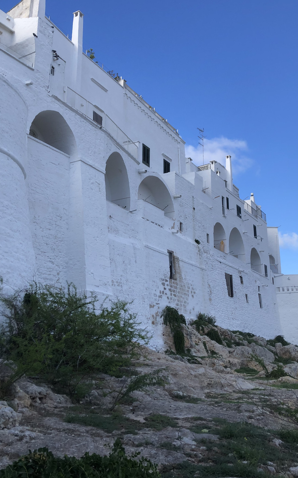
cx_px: 143
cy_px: 226
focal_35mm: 34
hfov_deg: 37.3
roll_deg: -0.6
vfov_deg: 56.7
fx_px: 442
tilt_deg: +17.2
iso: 20
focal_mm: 4
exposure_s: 1/1104
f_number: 1.8
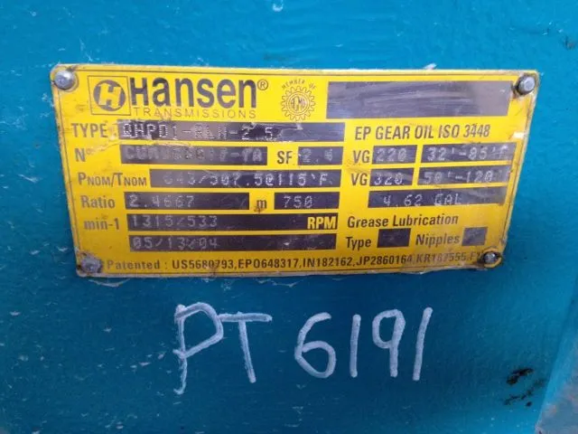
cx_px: 289
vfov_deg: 40.7
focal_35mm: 35
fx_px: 584
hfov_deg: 52.6
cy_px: 217
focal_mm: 4.28
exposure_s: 1/20
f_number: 2.4
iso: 200
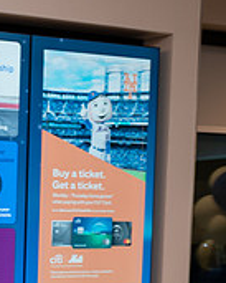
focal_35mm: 100
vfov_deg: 18.6
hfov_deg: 13.2
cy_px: 294
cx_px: -229
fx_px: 835
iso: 400
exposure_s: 1/160
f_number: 4
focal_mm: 29
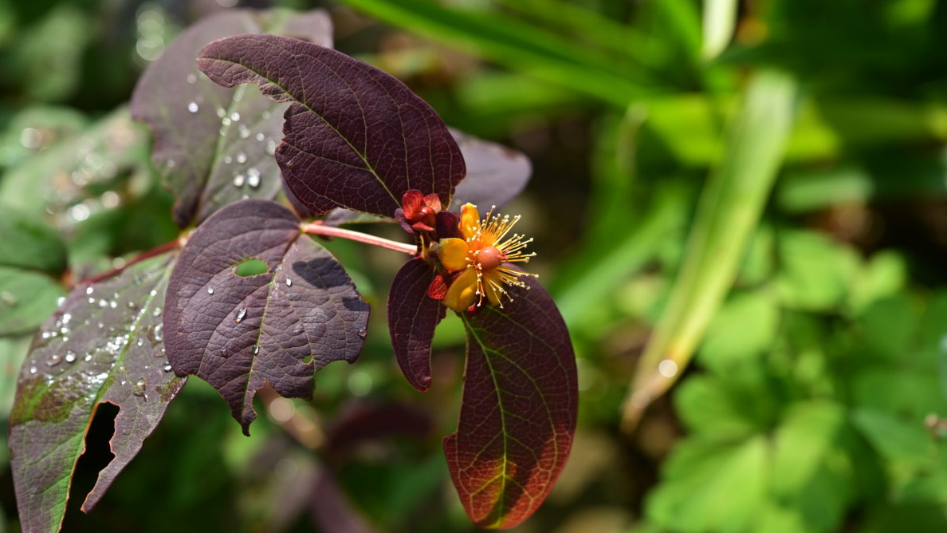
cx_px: 477
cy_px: 298
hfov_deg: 28.6
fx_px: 1858
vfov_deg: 16.3
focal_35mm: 74
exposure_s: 1/640
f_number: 5.6
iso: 200
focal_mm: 70
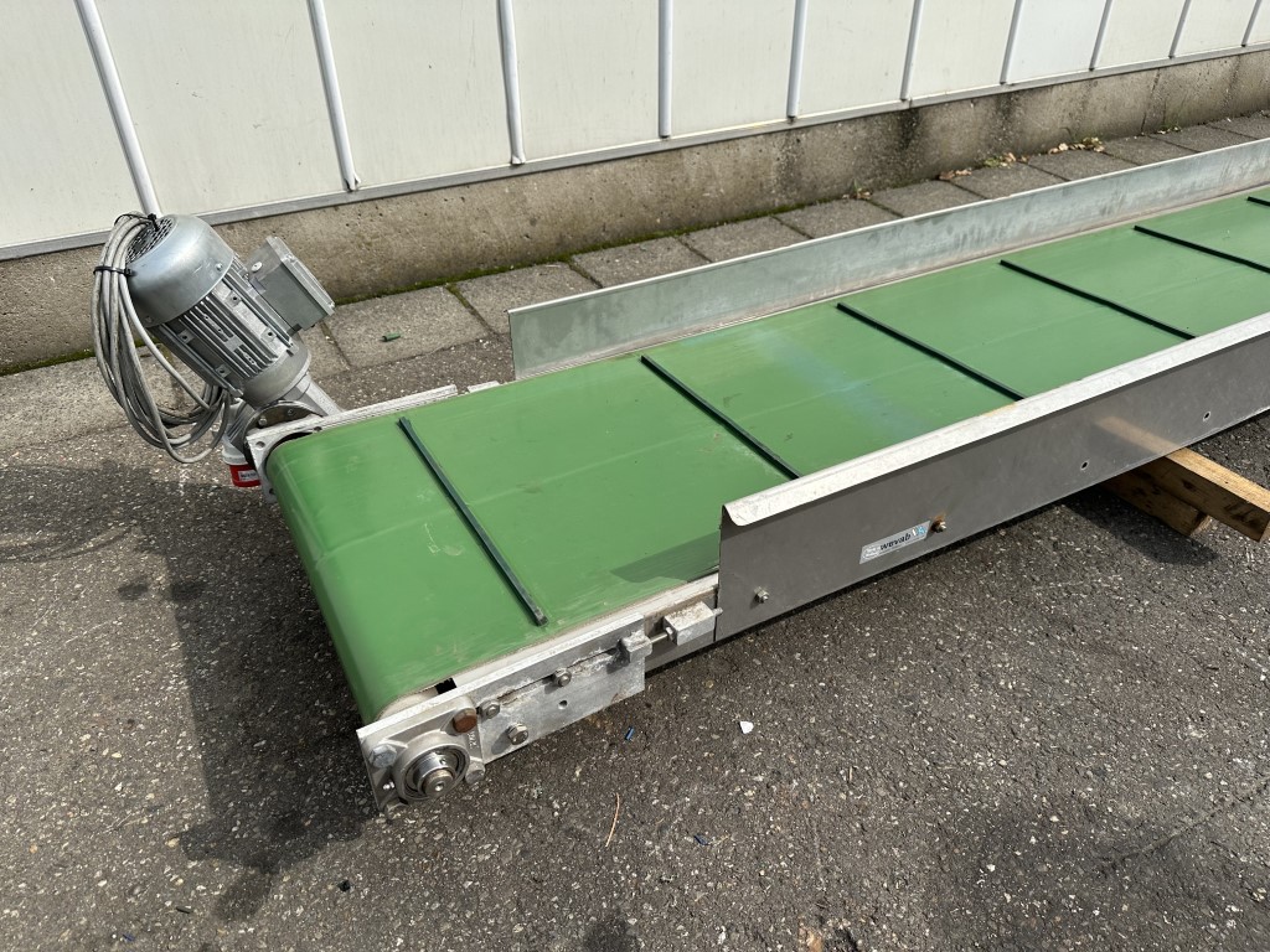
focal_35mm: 24
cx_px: 635
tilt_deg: -35.6
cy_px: 476
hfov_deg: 71.6
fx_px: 881
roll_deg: +0.3
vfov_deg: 56.8
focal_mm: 6.86
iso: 80
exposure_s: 1/5000
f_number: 1.78
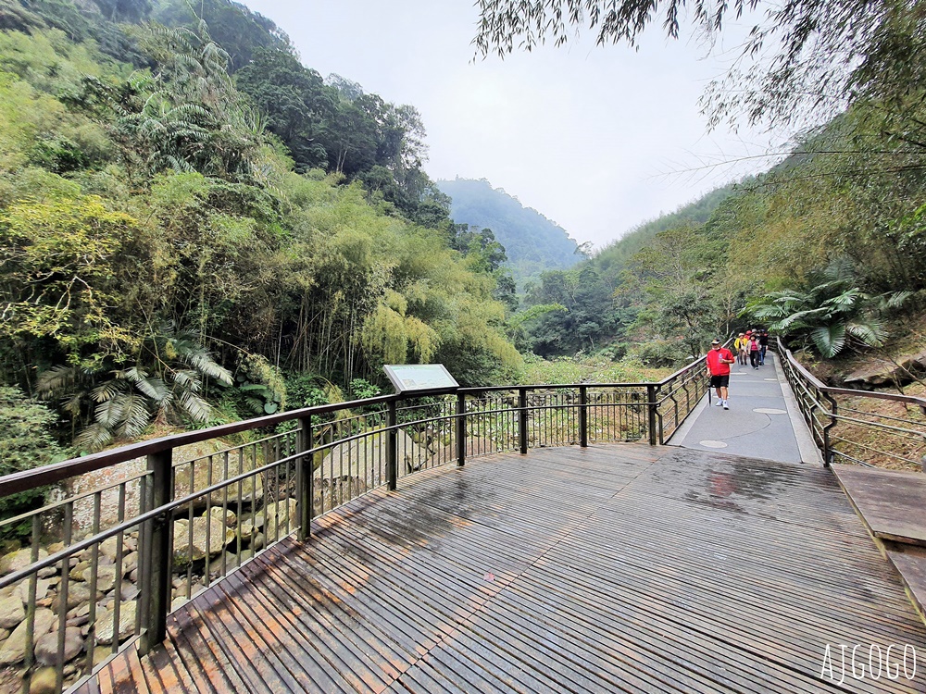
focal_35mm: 13
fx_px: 348
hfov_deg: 106.2
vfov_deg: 89.9
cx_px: 463
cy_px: 347
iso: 50
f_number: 2.2
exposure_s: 1/171
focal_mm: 1.74
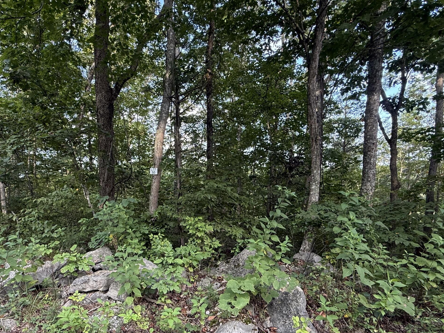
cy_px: 219
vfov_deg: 59.8
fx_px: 282
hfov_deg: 75.7
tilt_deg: -4.5
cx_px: 183
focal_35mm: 22
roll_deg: +2.4
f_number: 2.2
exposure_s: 1/99
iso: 100
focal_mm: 2.22
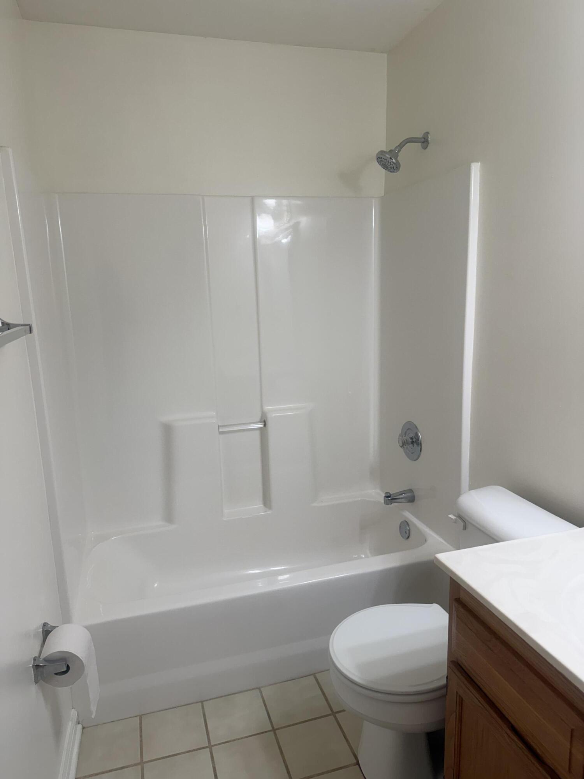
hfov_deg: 56.8
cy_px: 390
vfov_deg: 71.6
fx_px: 540
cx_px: 292
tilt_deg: -11.7
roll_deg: +0.6
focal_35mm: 24
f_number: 1.78
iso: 80
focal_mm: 6.76
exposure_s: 1/120
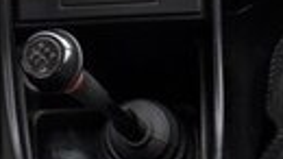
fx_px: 1118
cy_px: -154
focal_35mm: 149
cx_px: 48
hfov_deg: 14.3
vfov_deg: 7.8
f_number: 1.9
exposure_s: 1/50
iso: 40
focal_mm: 3.6
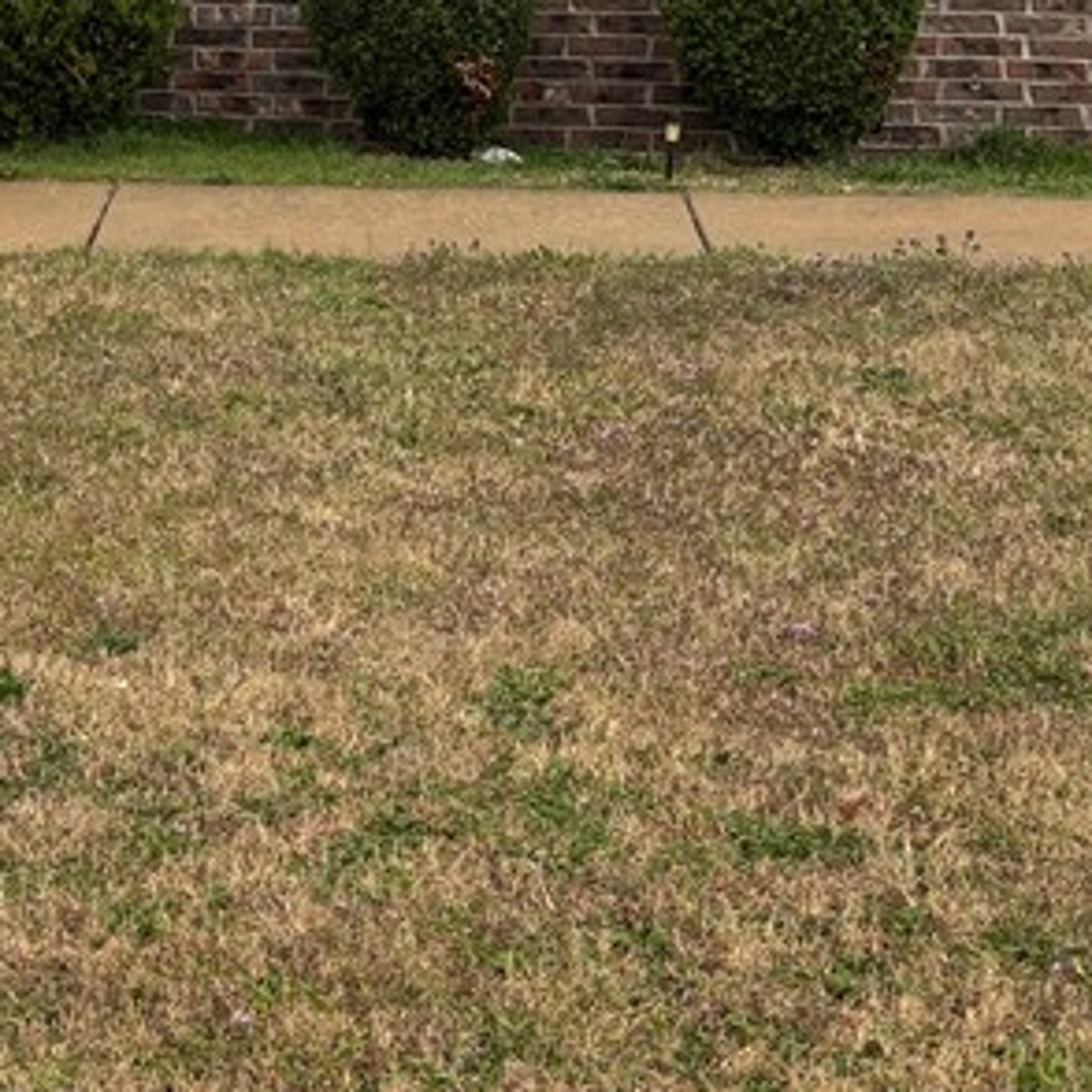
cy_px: -223
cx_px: -342
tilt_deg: +0.4
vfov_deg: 20.3
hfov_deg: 19.8
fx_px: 2855
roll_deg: -0.5
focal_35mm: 80
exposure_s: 1/295
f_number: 1.6
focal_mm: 5.96
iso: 50
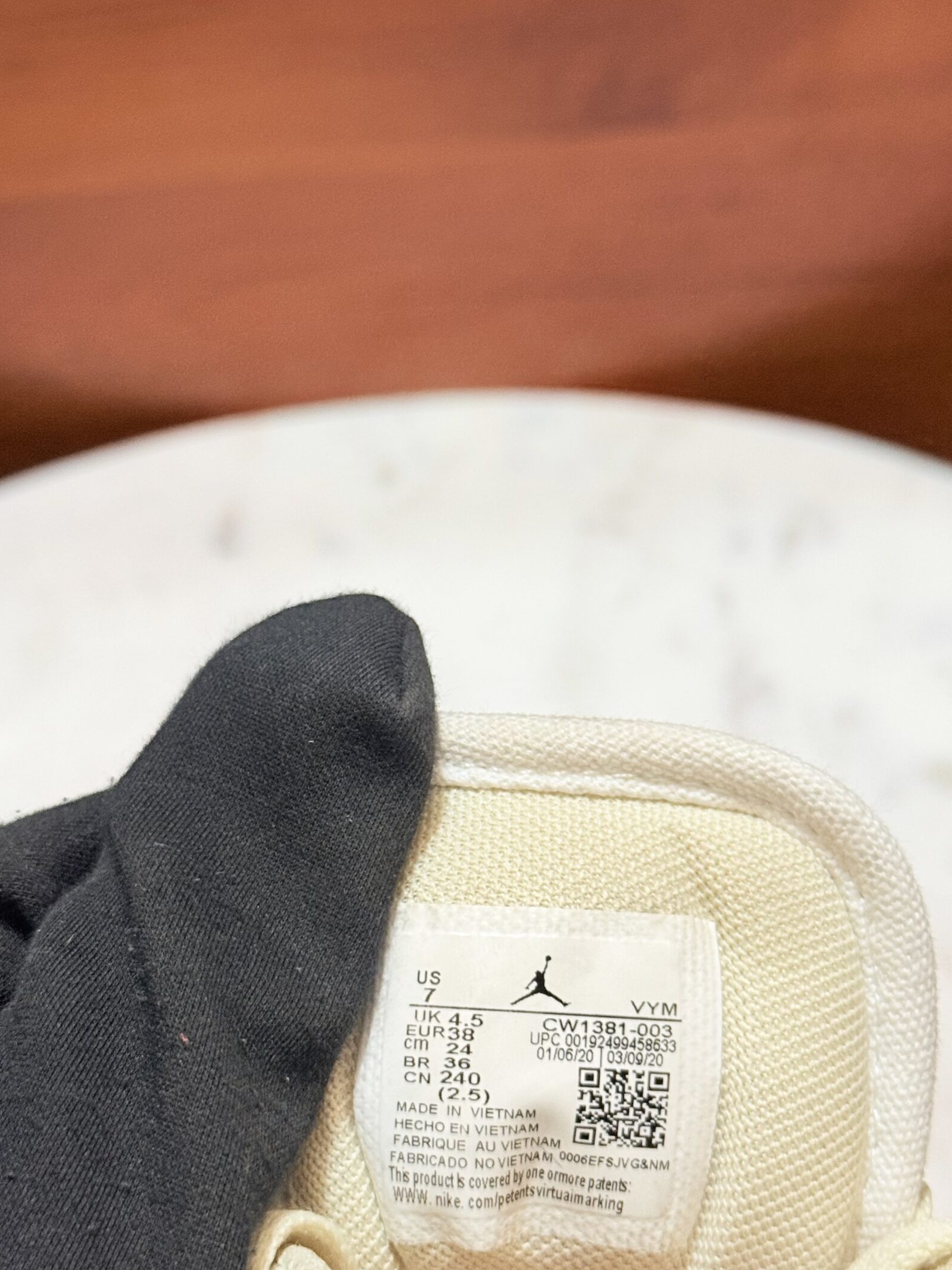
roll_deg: +4.9
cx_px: 464
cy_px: 750
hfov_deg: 25.2
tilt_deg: -42.0
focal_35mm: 58
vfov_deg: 33.1
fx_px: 2127
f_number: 1.78
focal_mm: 6.76
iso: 250
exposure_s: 1/50
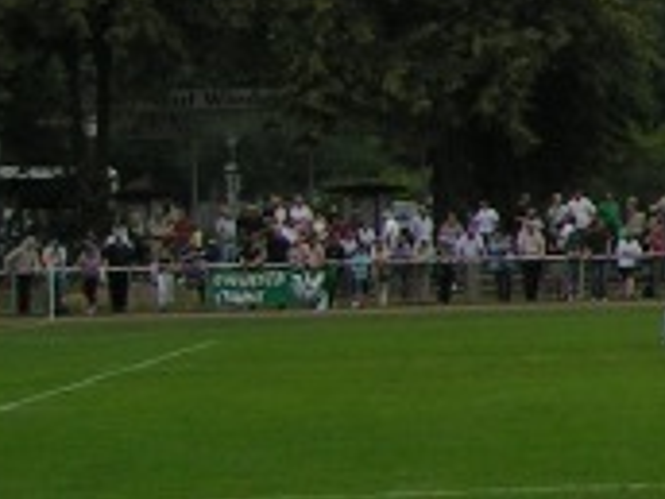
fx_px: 3400
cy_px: 54
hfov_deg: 10.0
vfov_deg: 8.4
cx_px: 1489
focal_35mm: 177
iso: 50
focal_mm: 5.8
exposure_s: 1/1000
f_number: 3.2
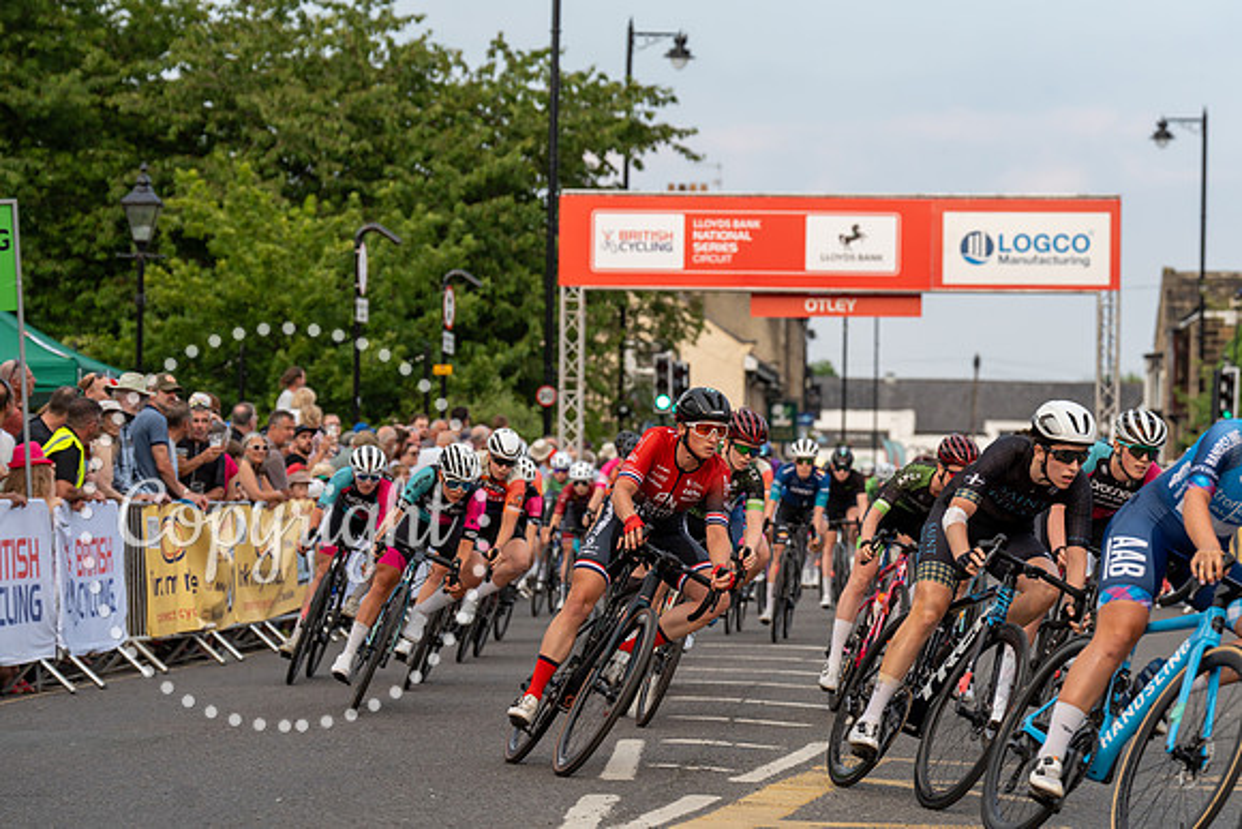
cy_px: 414
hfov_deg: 17.7
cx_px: 621
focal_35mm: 116
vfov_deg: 11.8
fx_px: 3999
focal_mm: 111
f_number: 4.5
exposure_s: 1/1000
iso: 500
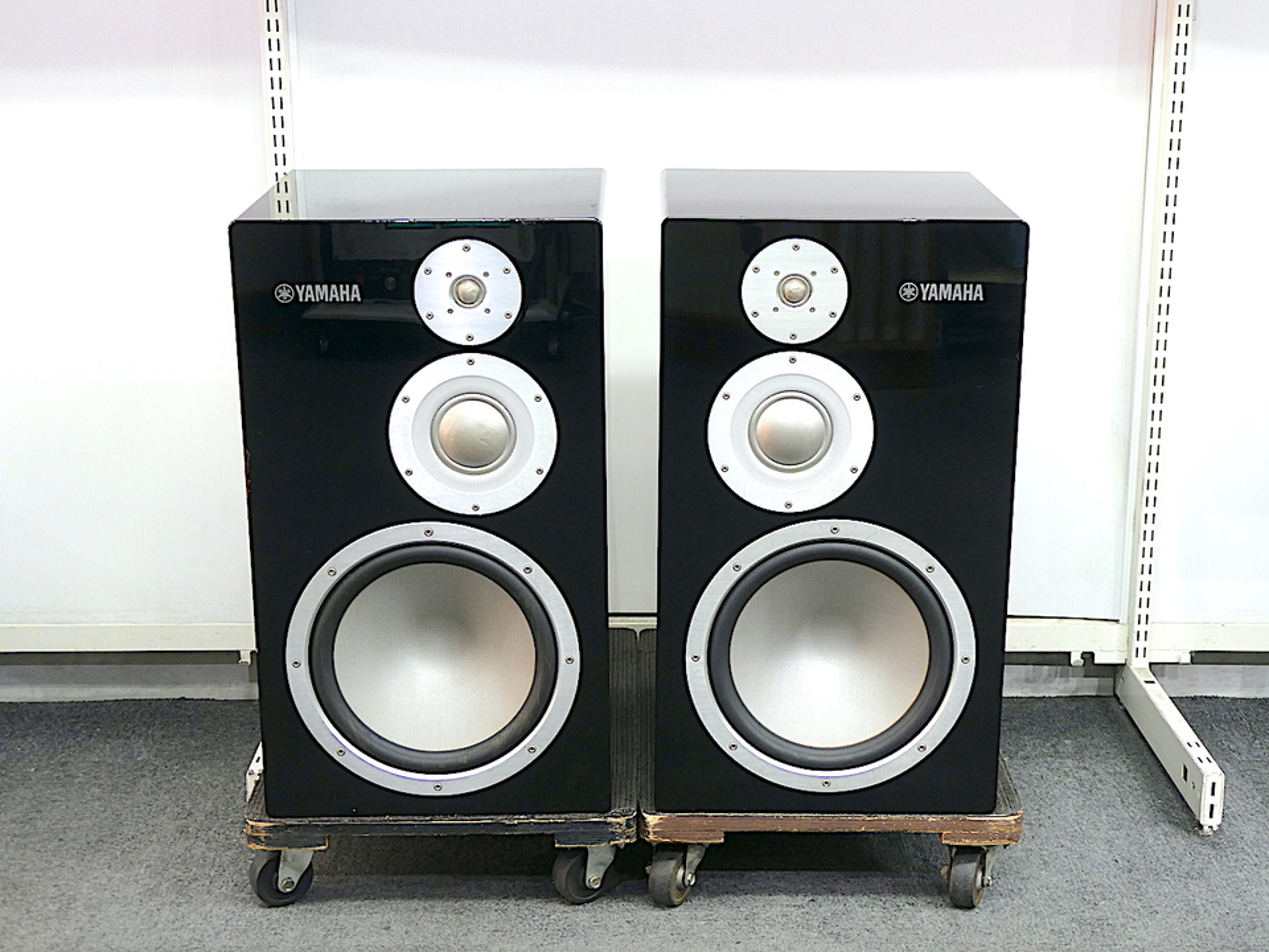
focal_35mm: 54
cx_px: 634
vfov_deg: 27.0
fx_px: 1980
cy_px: 476
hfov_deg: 35.5
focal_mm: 9.6
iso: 100
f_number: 4.1
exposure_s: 1/4
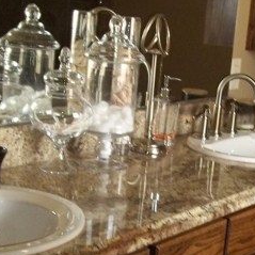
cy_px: 149
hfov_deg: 19.0
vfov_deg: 19.1
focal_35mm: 91
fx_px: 758
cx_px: 190
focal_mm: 5.7
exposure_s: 1/30
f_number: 2.9
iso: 160
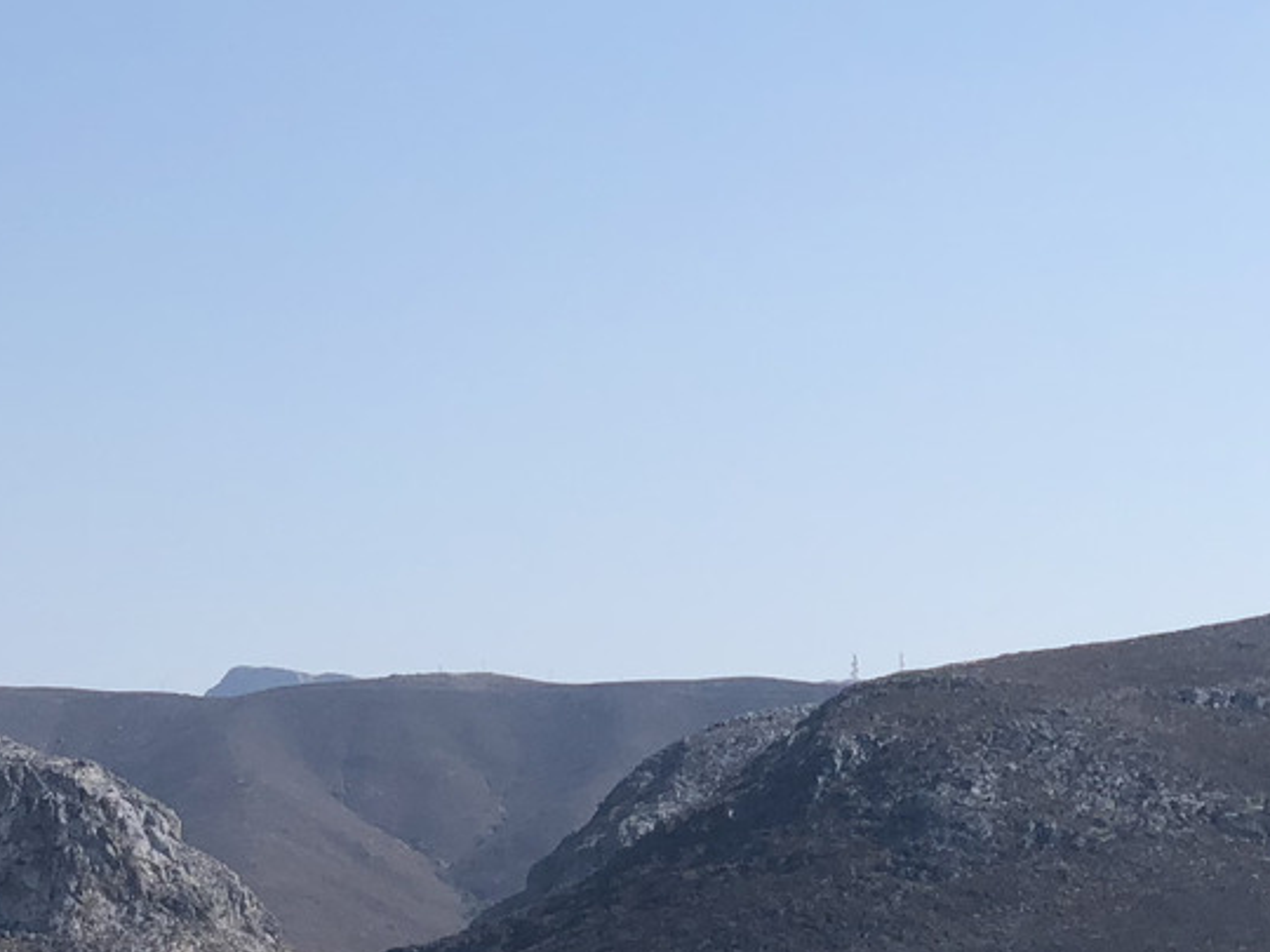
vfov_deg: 9.6
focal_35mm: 154
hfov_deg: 12.8
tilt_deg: +1.7
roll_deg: +0.7
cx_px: 285
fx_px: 5650
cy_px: 1006
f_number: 2.4
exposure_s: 1/1453
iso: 16
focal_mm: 6
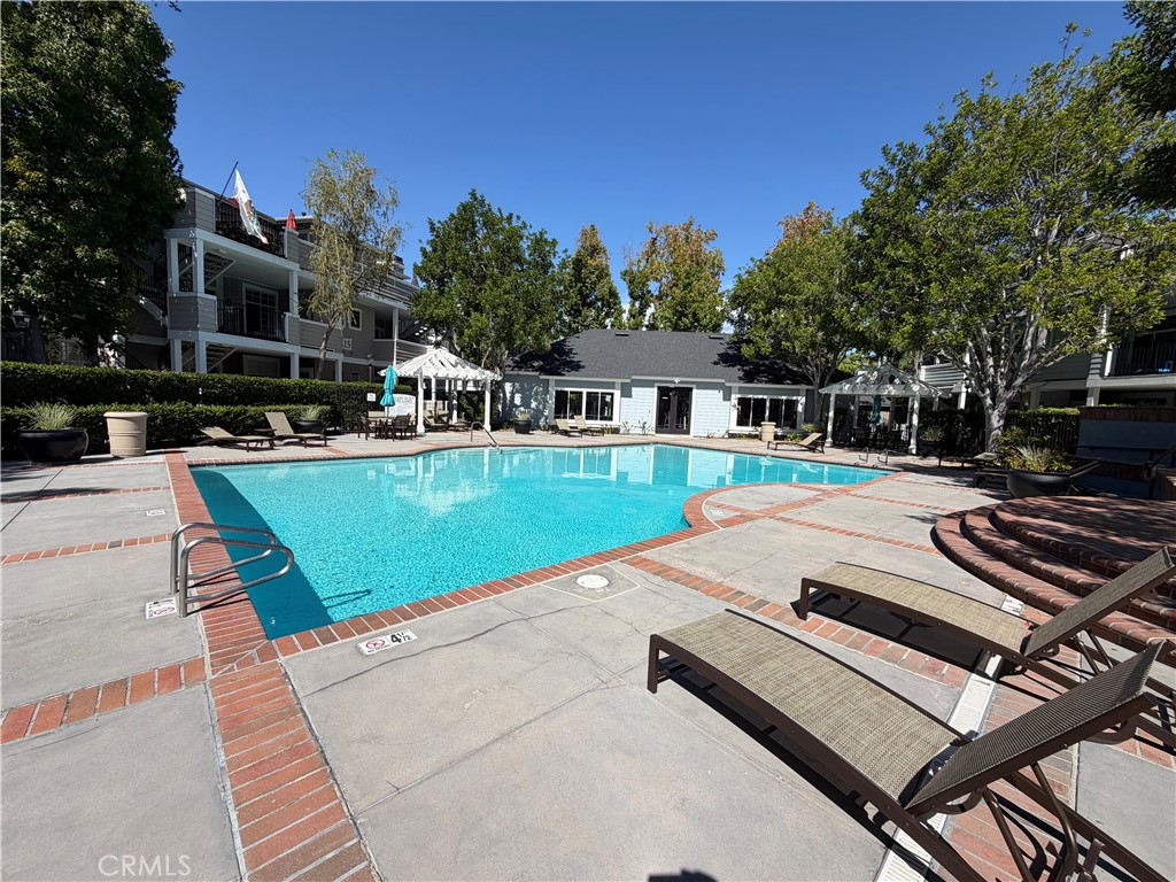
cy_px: 441
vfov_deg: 85.7
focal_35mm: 14
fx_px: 476
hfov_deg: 102.1
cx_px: 588
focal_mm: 2.22
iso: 20
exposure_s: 1/1001
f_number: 2.2
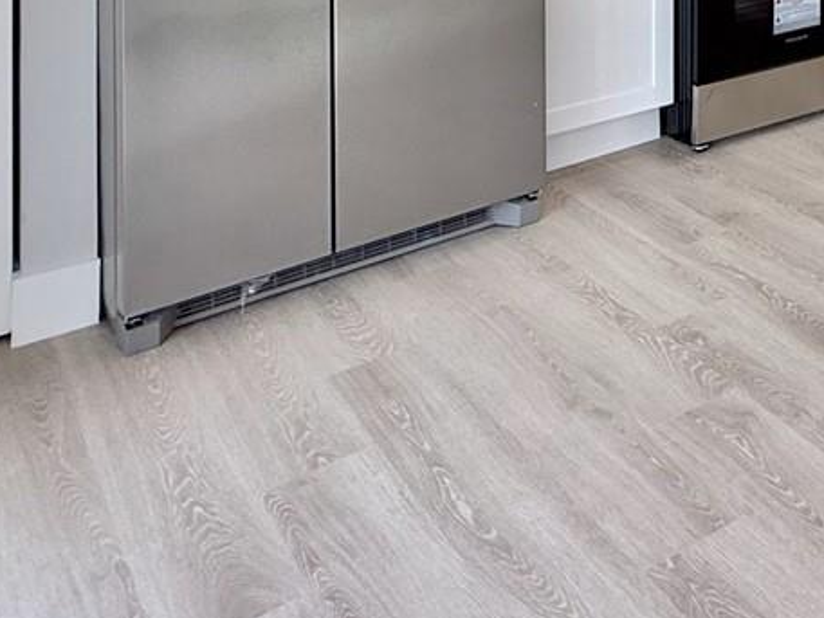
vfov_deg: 24.1
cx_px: 941
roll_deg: -0.2
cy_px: -277
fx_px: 1167
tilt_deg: -0.9
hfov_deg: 33.2
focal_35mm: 49
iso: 64
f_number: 2.2
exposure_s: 1/99
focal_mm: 2.22
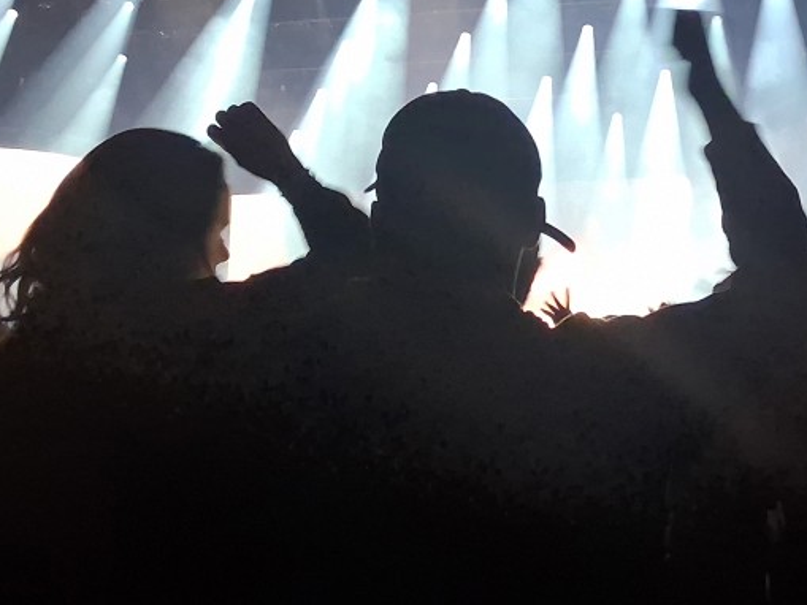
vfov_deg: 29.7
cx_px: 507
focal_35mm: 49
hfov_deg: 38.6
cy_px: 291
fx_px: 1143
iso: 500
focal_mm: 3.98
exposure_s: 1/30
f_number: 1.8
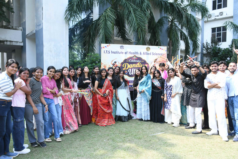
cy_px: 80
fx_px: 178
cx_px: 119
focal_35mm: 27
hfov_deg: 67.4
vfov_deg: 47.9
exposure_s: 1/80
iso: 125
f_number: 6.3
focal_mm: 18
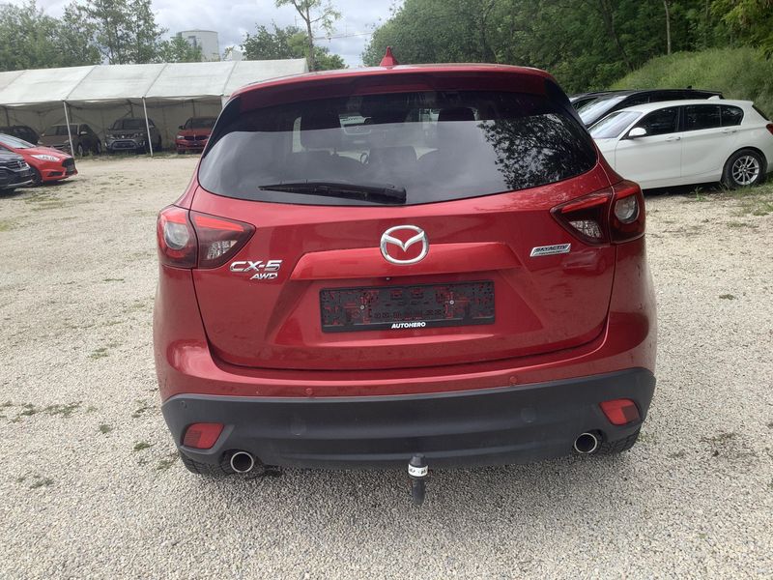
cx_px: 386
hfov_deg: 58.4
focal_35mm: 31
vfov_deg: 45.4
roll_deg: +2.1
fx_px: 692
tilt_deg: -13.0
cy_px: 290
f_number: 2.4
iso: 25
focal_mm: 3.3
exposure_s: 1/359
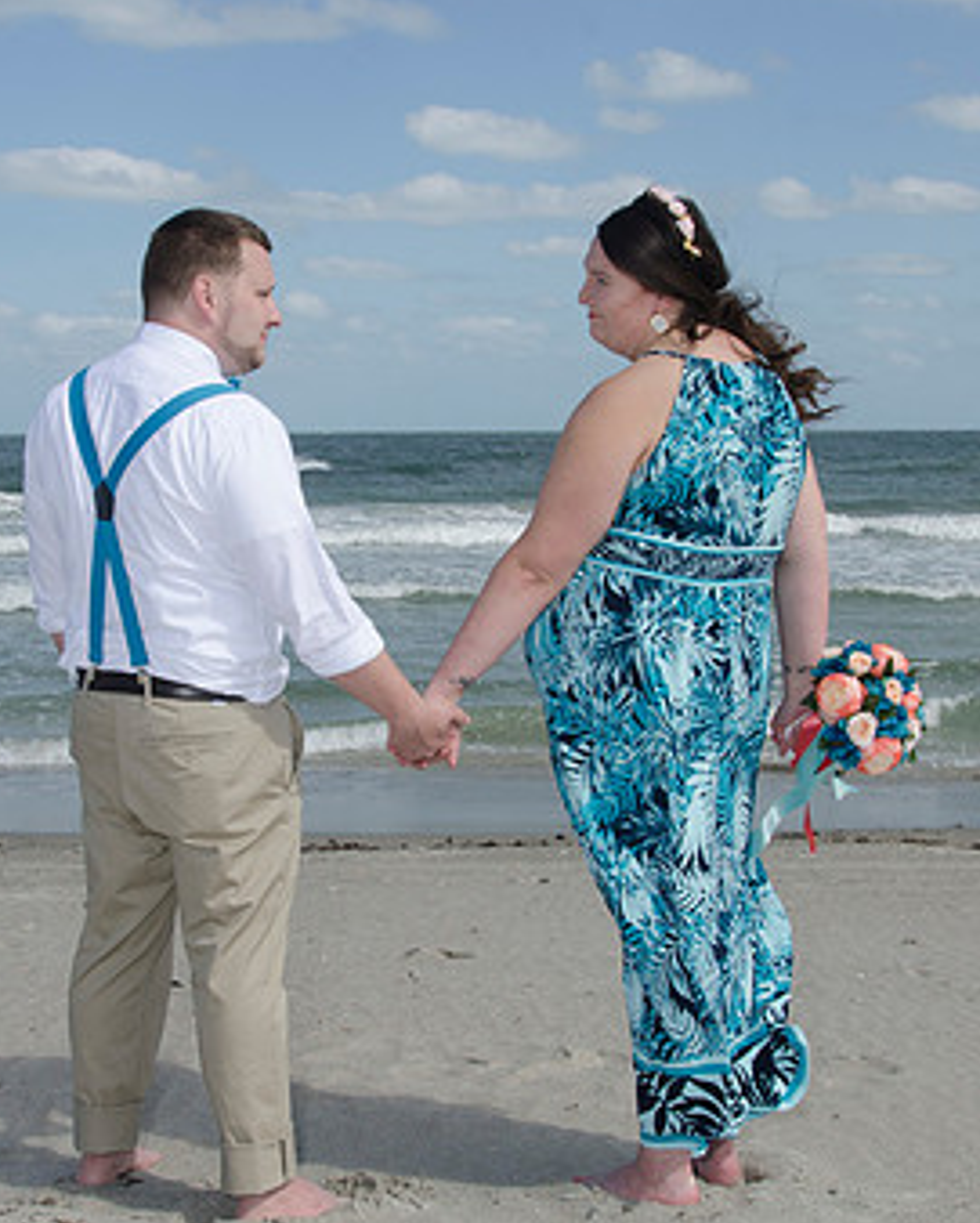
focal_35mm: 53
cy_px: 626
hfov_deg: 28.6
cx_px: 383
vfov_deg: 35.3
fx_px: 1919
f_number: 11
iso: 100
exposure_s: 1/250
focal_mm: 22
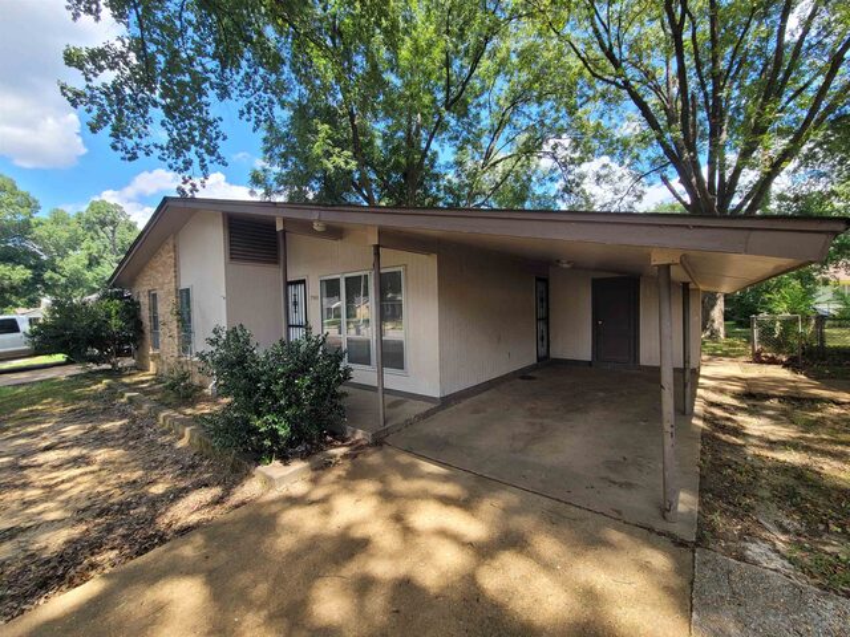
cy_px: 318
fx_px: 319
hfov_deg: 106.2
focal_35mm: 13
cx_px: 425
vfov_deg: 89.9
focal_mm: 2.2
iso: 50
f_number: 2.2
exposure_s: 1/404
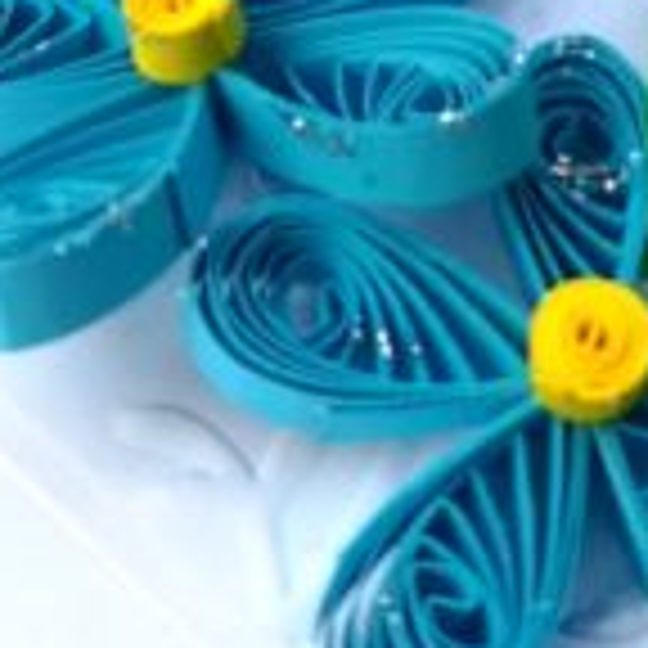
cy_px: -342
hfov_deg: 17.8
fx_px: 2033
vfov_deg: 16.4
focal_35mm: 96
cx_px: 612
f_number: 2.2
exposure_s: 1/272
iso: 50
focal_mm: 3.83
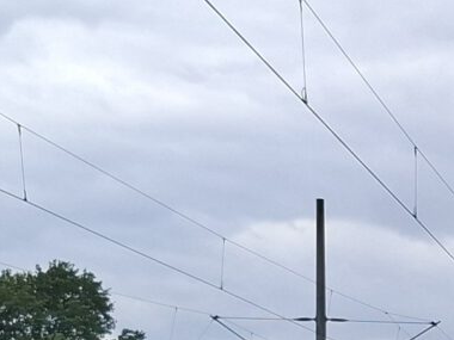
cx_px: 820
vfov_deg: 9.3
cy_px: 514
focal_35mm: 155
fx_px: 2033
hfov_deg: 11.8
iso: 50
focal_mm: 5.54
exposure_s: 1/897
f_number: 1.8
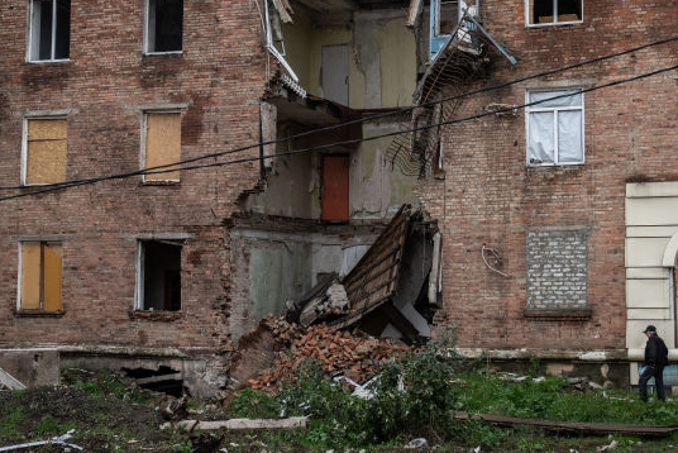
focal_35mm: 63
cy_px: 193
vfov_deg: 21.6
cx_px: 422
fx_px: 1187
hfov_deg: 31.7
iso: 1600
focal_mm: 33
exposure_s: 1/1250
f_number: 6.3
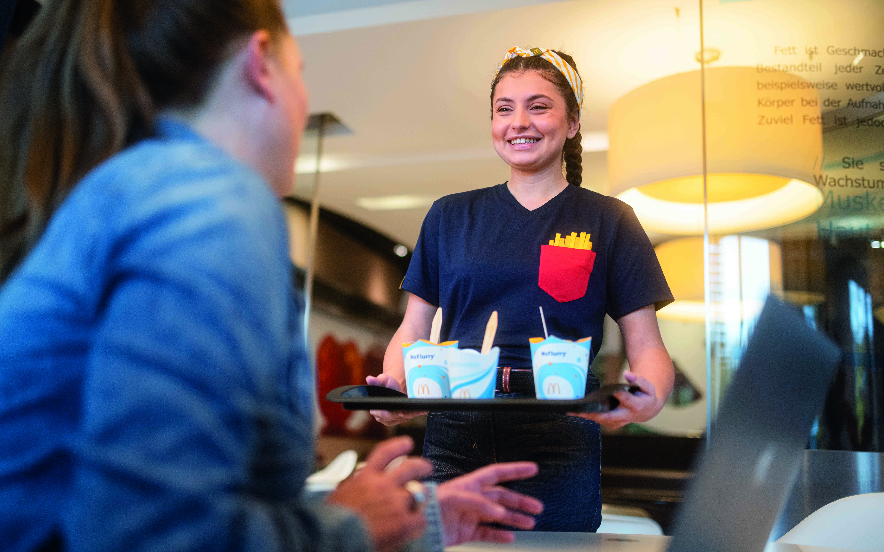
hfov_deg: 54.0
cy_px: 293
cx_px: 444
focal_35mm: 36
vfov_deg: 35.3
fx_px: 867
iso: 640
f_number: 1.4
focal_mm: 35
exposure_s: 1/500
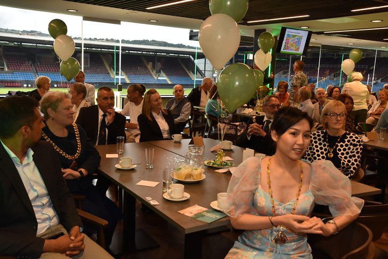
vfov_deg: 35.5
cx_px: 194
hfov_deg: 51.3
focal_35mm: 38
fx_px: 404
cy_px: 130
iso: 640
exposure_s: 1/80
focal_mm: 25
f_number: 5.6
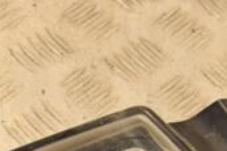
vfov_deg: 7.6
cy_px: 228
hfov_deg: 11.6
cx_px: 59
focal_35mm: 177
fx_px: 1115
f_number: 9
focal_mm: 34
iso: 800
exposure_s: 1/200
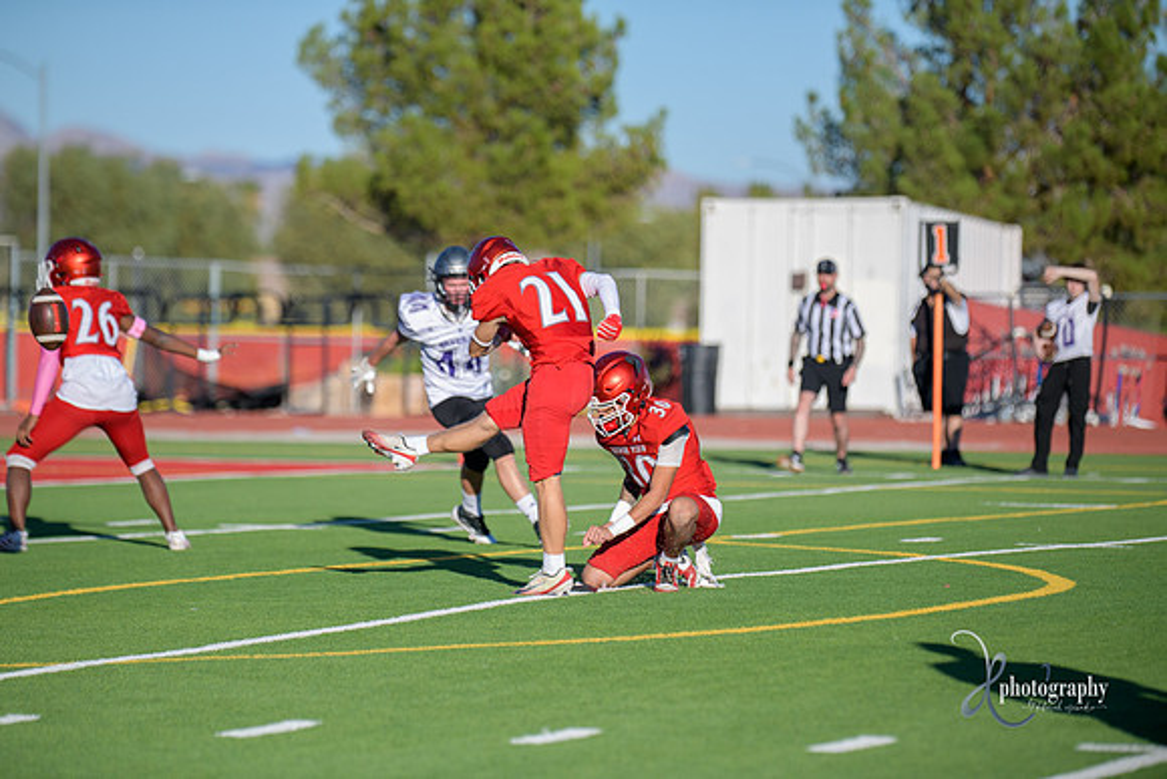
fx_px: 7133
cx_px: 584
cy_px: 390
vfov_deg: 6.2
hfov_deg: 9.4
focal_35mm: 220
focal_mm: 220
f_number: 2.8
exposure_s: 1/6400
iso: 400
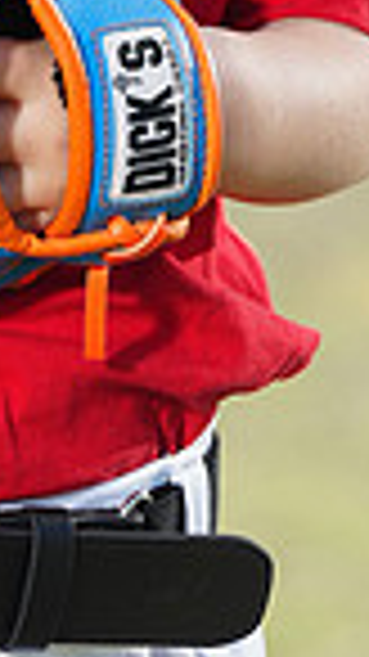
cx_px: -209
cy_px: -432
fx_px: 13200
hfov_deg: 1.6
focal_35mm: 758
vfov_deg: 2.8
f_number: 5
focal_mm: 182
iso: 100
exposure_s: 1/250
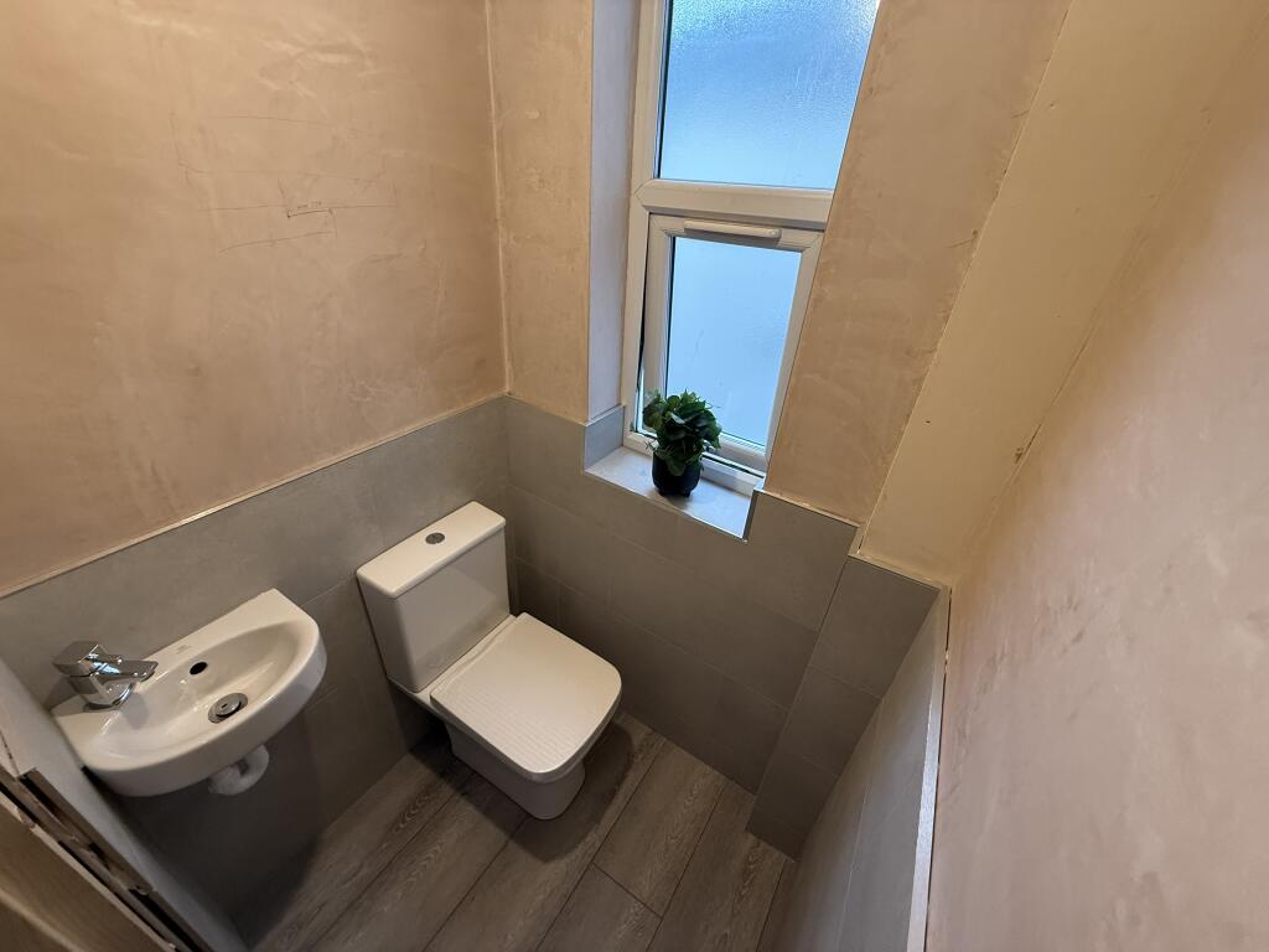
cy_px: 476
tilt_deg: -31.2
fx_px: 513
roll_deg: -5.2
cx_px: 634
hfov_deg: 102.1
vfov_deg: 85.7
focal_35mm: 14
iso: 250
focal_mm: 2.22
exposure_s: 1/100
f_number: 2.2
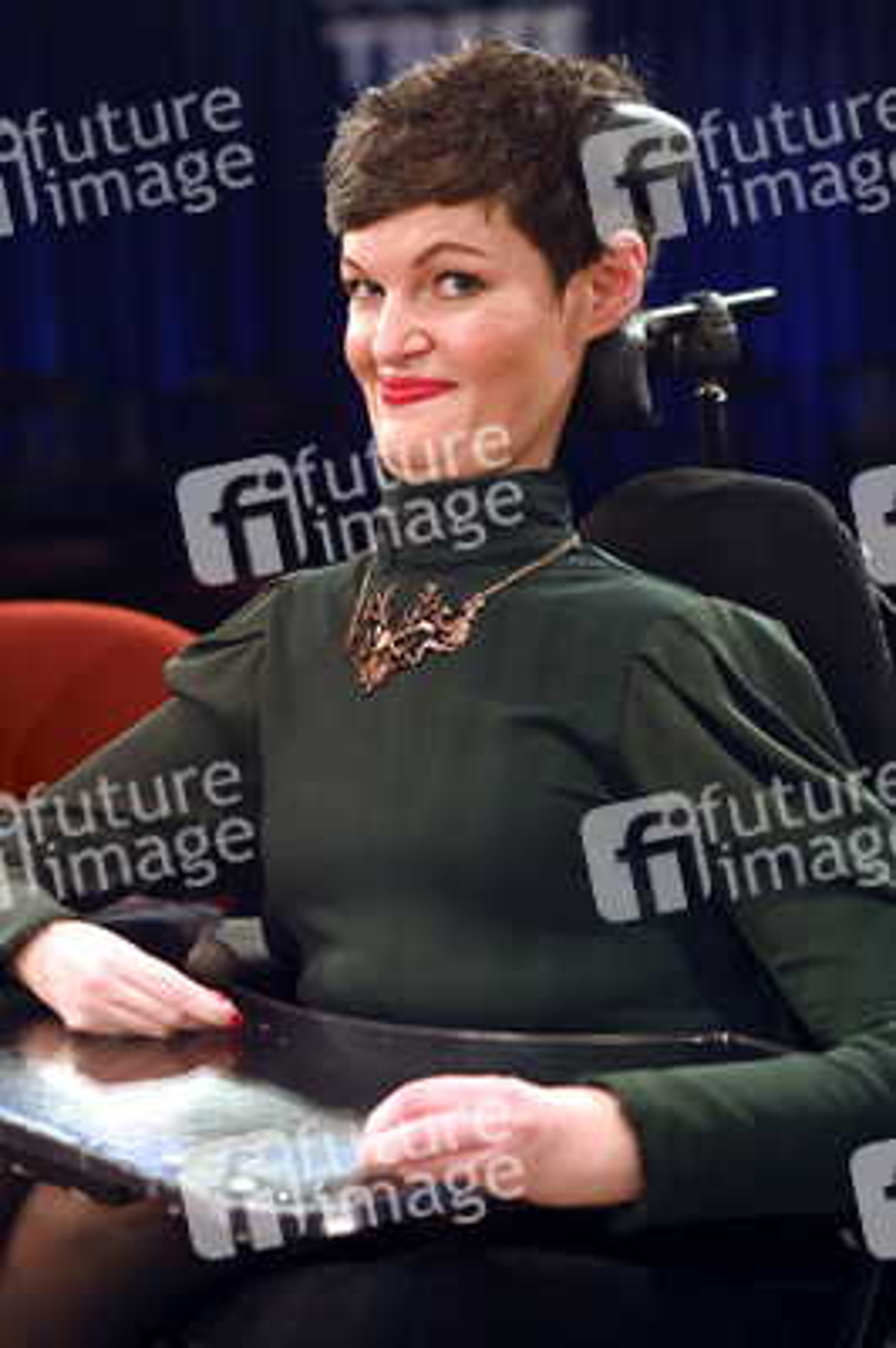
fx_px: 2057
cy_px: 674
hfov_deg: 24.6
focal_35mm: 55
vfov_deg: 36.3
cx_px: 448
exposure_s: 1/250
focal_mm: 55
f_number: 2.5
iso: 1250
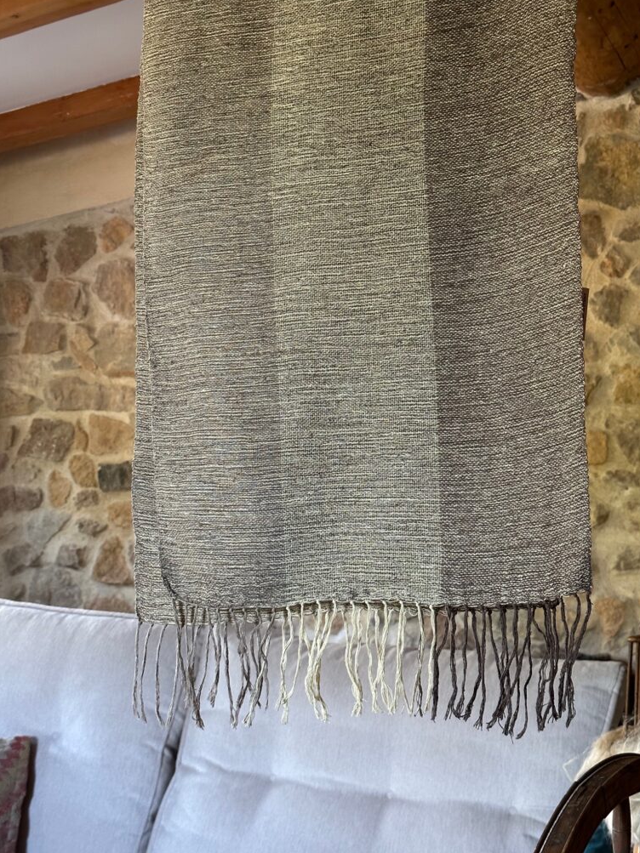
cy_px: 432
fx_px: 1208
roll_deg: -3.9
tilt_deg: +3.0
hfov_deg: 29.7
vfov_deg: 38.9
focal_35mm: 49
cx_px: 325
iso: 200
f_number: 1.78
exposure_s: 1/58
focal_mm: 6.86
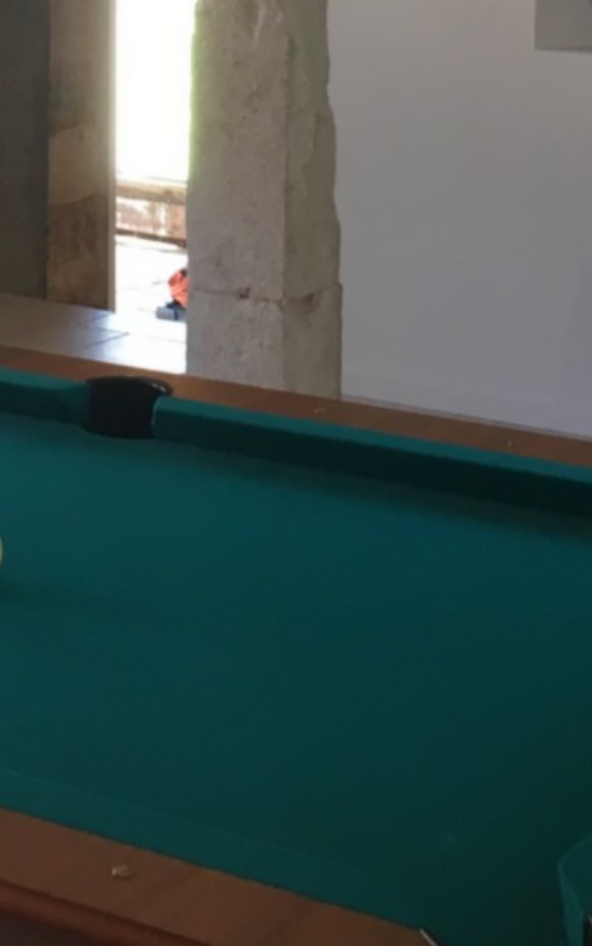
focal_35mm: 99
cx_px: 111
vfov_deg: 20.3
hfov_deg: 13.2
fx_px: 2553
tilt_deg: -5.7
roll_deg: +1.0
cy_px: -2
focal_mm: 4.15
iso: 80
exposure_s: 1/33
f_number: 2.2
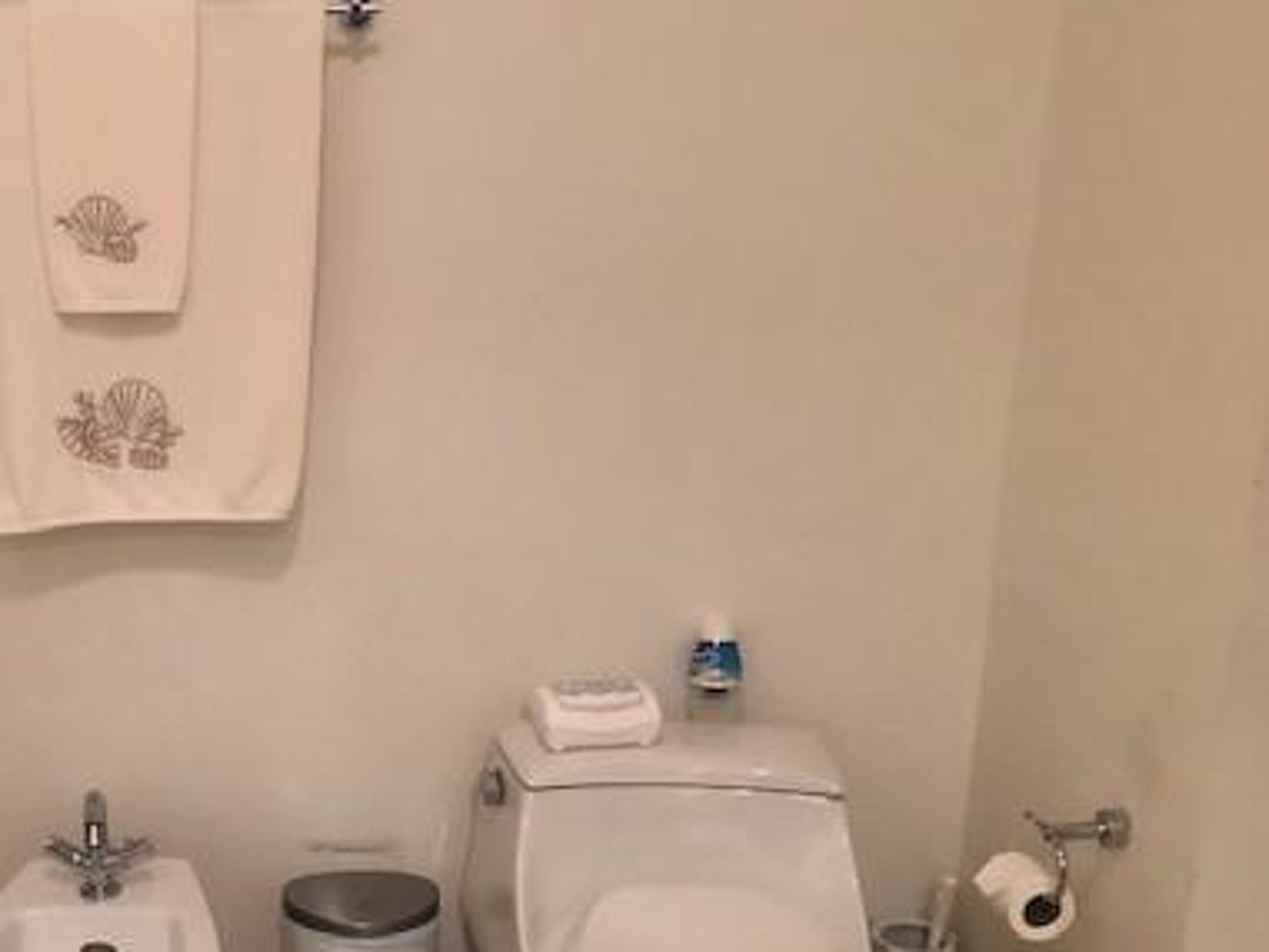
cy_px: 666
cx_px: 213
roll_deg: +1.7
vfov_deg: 30.6
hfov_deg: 38.5
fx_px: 1724
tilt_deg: -15.8
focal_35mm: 47
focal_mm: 4
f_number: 1.8
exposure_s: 1/15
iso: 64
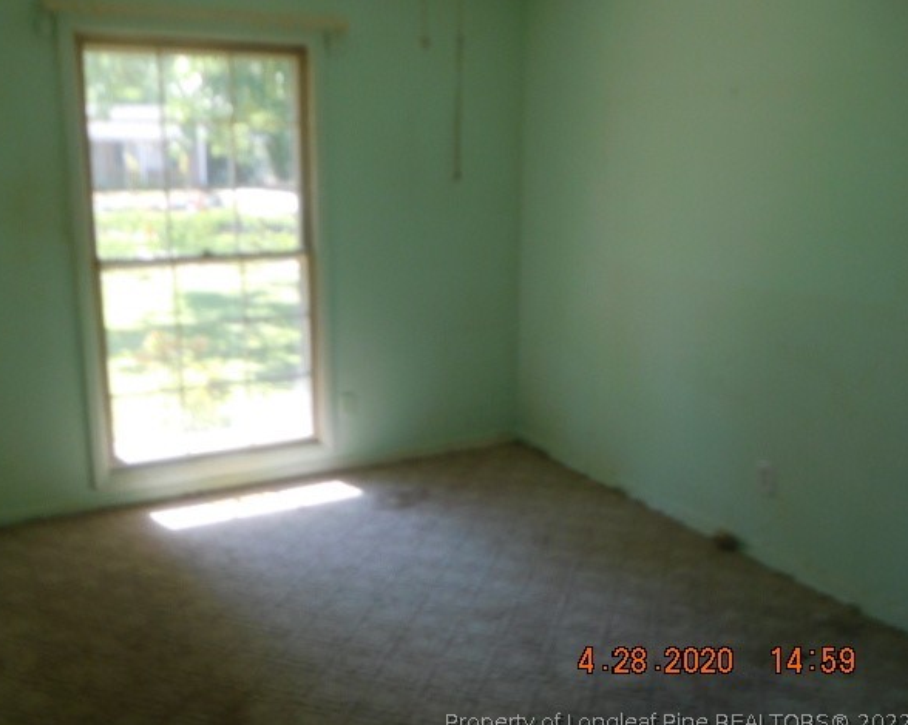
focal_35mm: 34
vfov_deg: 43.3
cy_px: 369
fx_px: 913
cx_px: 423
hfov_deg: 52.8
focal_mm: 5.7
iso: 125
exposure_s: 1/80
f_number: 3.6
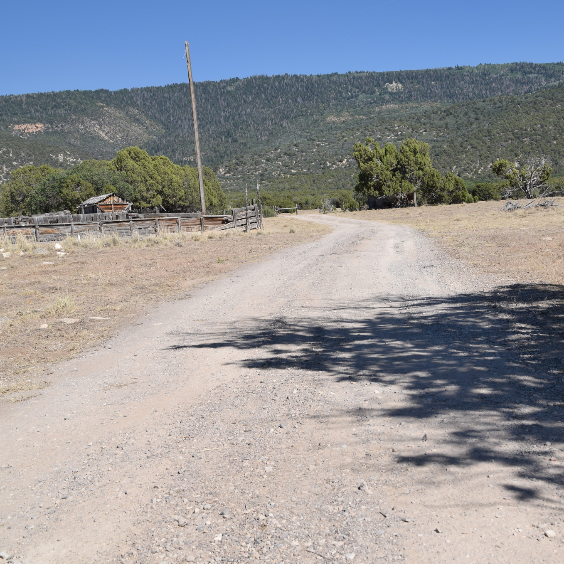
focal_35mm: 50
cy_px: 282
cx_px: 384
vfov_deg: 34.0
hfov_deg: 33.7
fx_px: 922
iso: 100
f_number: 8
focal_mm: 26
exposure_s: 1/250
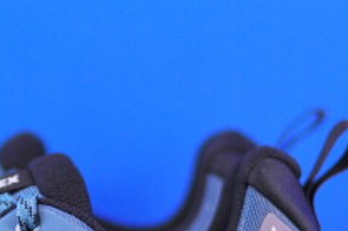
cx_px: -84
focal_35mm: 289
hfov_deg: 7.1
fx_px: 2789
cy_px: 188
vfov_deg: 4.7
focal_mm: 50
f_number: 2
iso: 250
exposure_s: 1/320
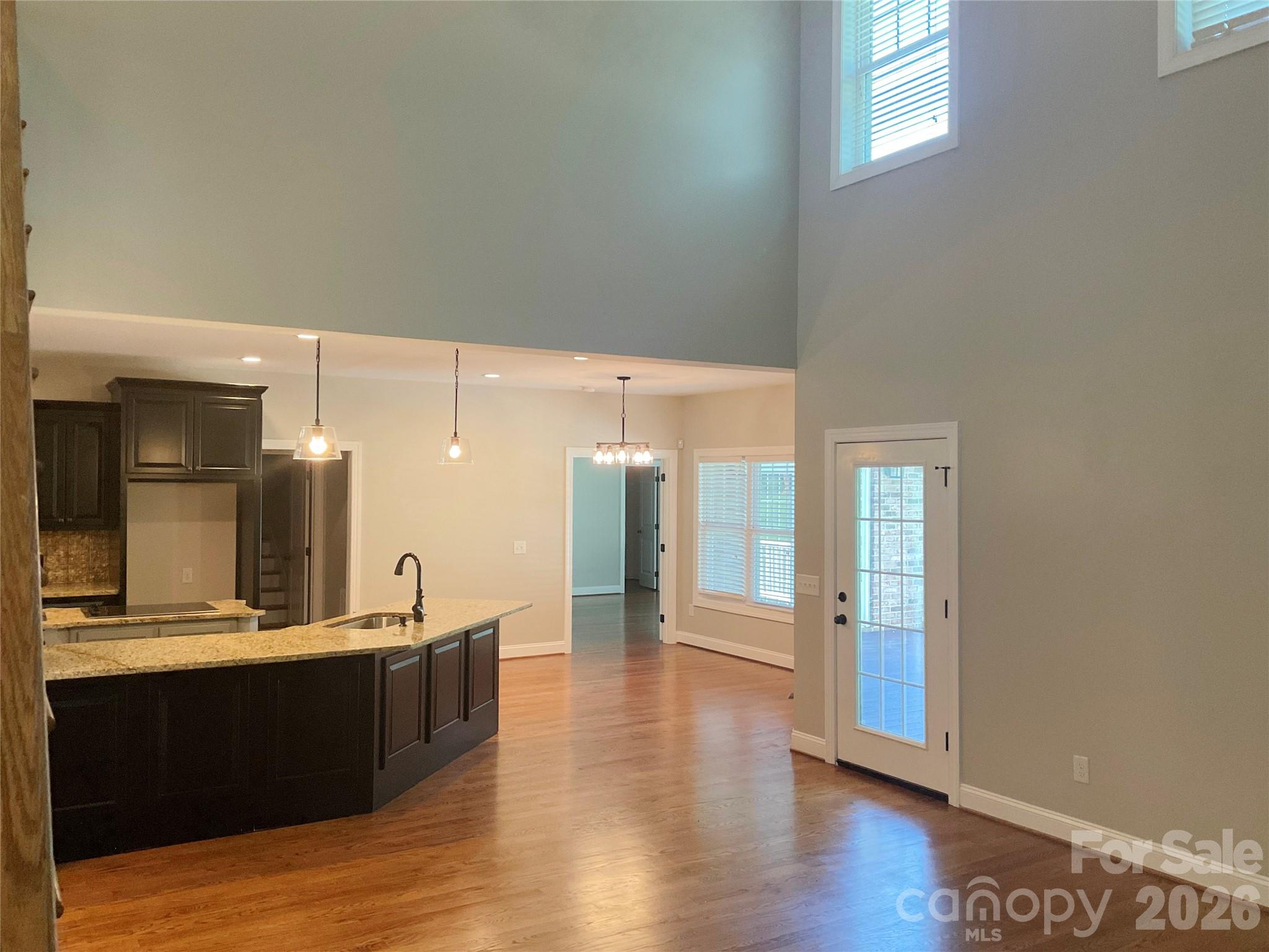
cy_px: 476
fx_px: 1063
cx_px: 634
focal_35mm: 29
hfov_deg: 61.7
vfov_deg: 48.2
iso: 100
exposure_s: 1/60
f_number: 1.8
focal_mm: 3
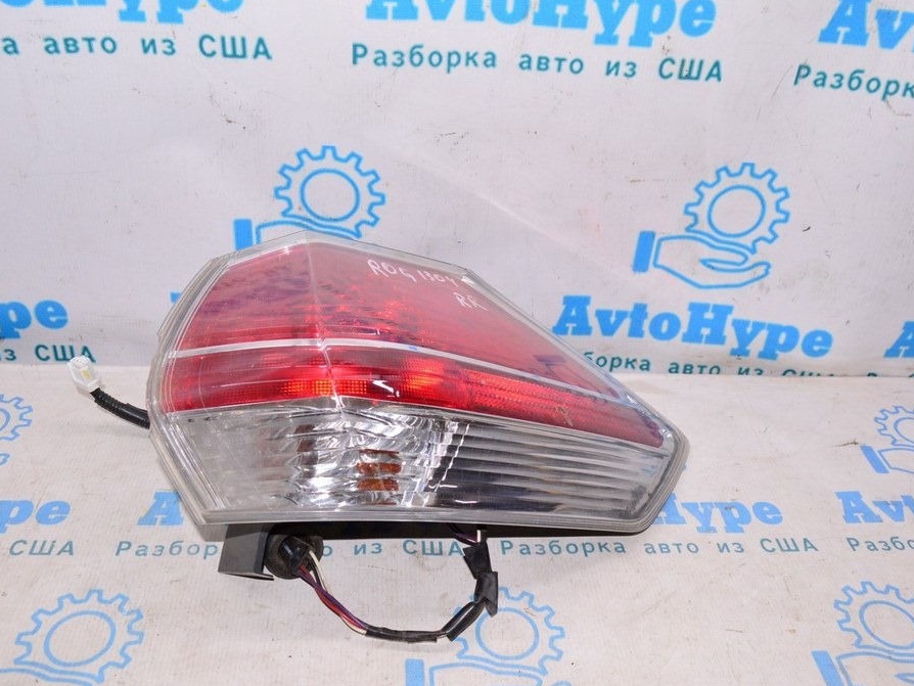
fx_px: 872
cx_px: 465
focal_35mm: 33
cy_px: 341
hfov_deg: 55.3
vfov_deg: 43.0
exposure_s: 1/200
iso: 1600
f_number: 8
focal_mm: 20
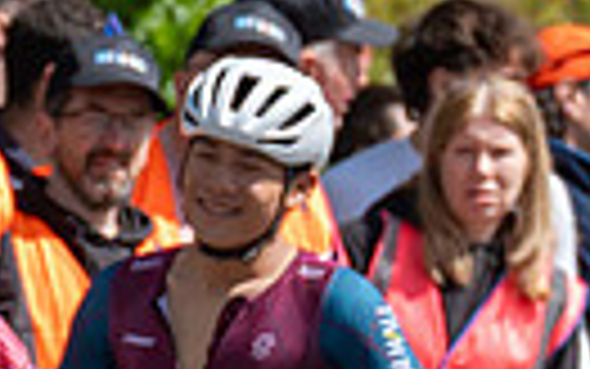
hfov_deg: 1.3
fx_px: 26462
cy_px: 577
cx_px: -230
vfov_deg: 0.8
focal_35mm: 1645
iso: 250
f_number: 5.6
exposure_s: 1/1000
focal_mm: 200
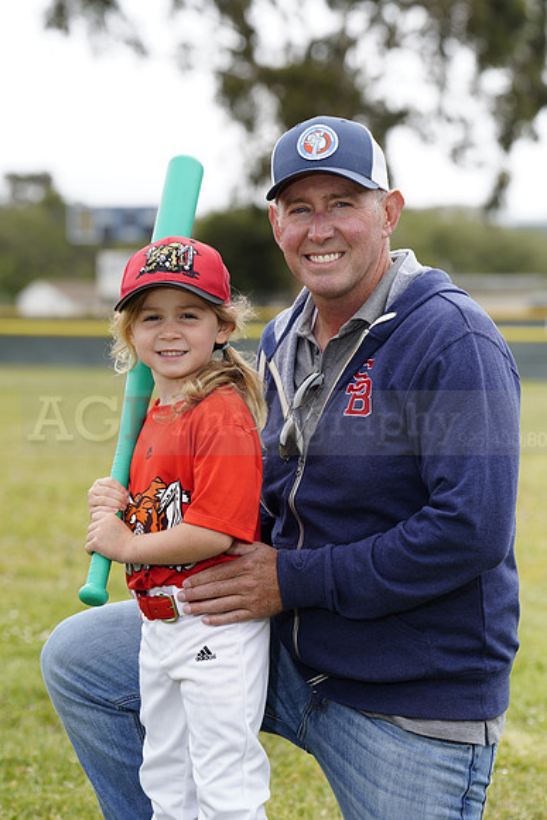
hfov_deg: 9.6
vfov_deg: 14.3
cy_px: 410
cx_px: 274
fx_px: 3257
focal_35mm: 143
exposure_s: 1/250
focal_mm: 143
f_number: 5.6
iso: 100
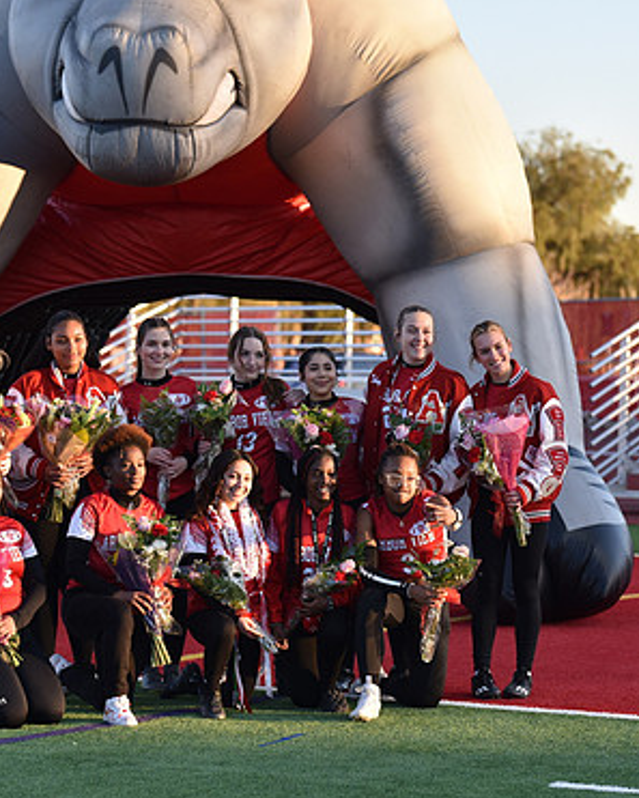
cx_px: 280
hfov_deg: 11.4
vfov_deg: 14.3
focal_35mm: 135
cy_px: 397
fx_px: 3190
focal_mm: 92
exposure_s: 1/640
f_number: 2.8
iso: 250
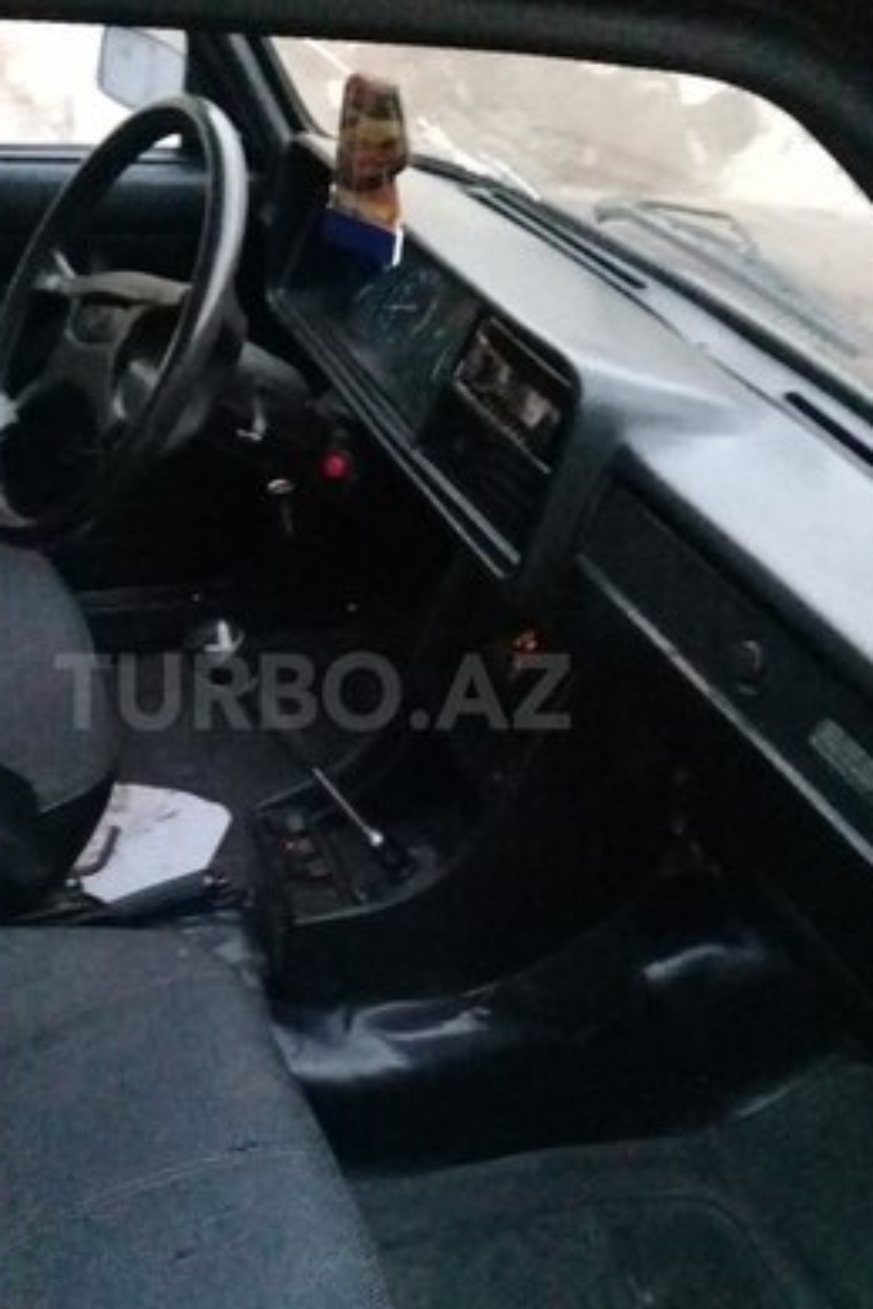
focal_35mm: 41
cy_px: 691
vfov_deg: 47.4
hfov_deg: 32.4
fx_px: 1491
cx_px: 312
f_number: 2.2
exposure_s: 1/17
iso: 1250
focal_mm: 3.3
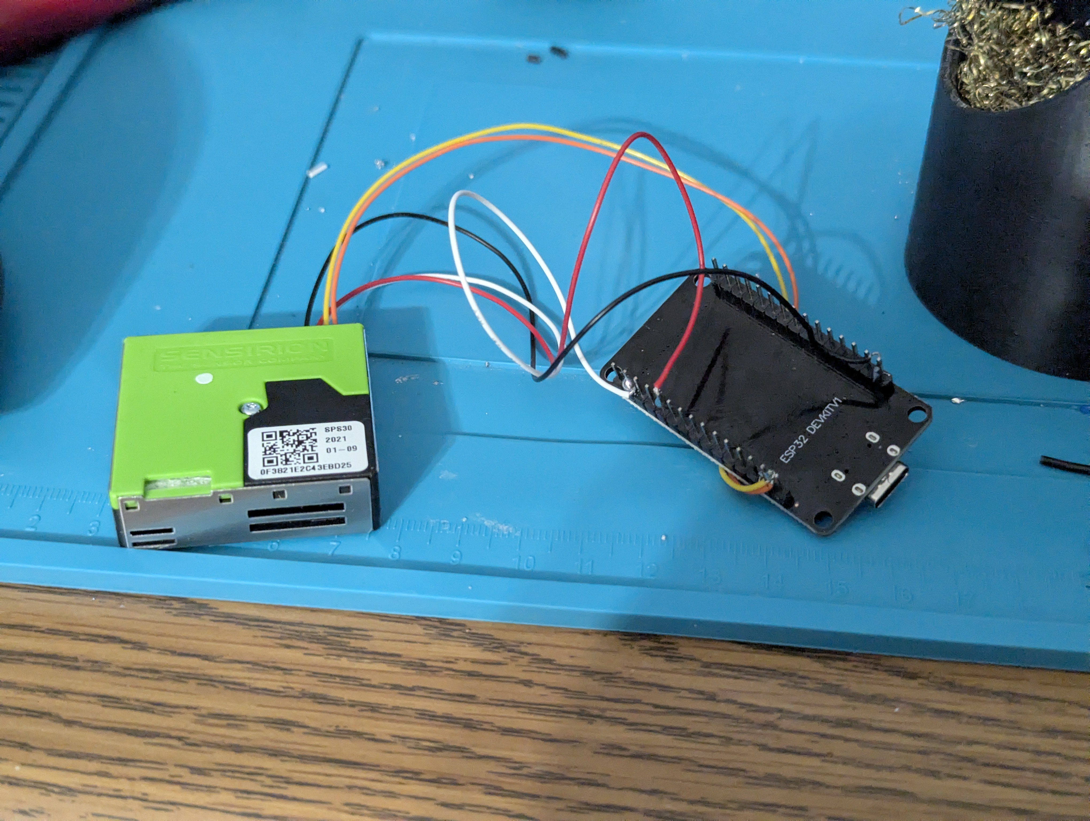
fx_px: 1514
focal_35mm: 48
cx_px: 545
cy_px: 410
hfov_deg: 39.6
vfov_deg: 30.3
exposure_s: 1/67.9
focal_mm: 6.81
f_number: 1.85
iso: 1931
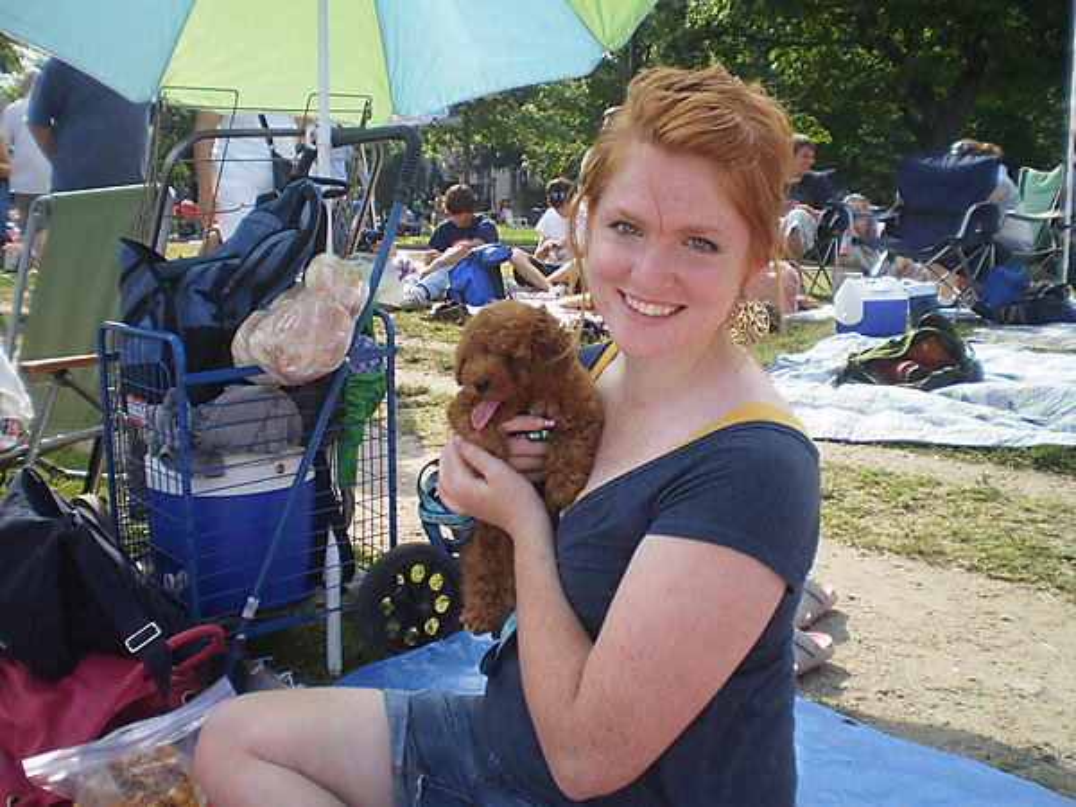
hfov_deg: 51.4
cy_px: 404
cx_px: 538
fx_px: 1119
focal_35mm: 36
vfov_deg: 39.7
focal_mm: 6.3
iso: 64
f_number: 3.1
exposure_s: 1/500
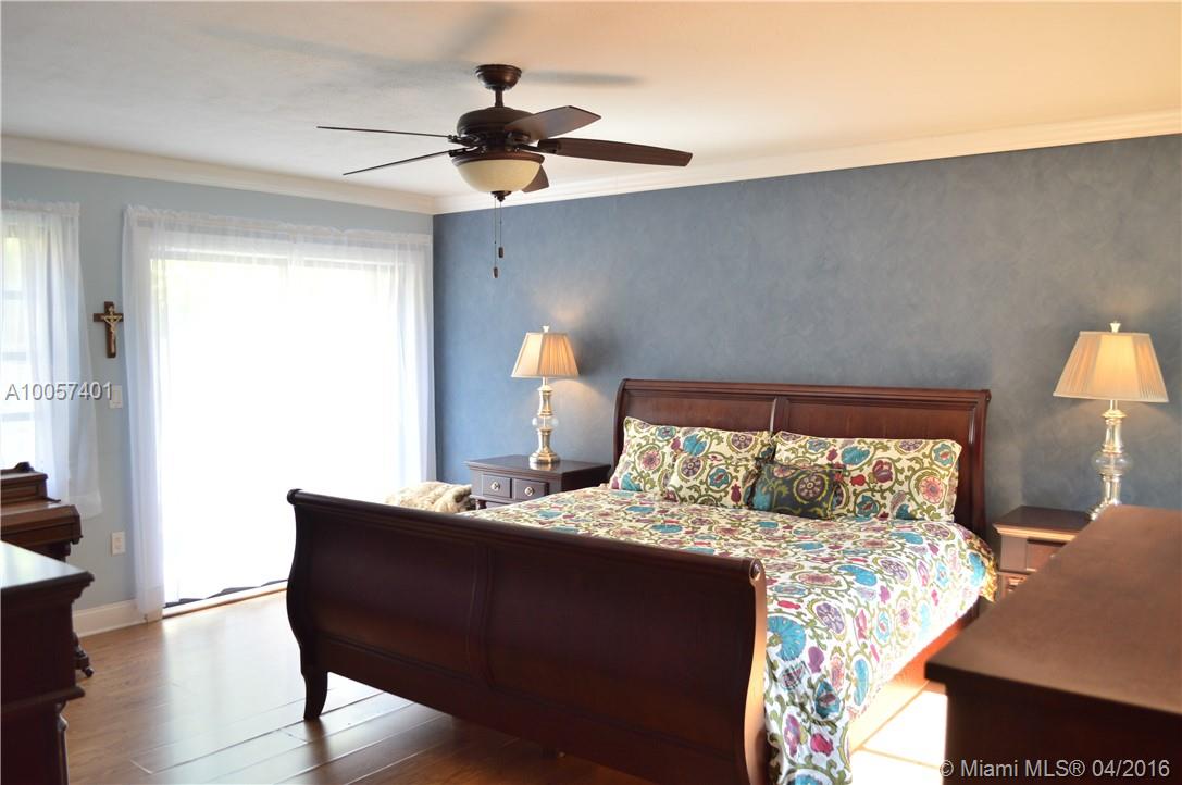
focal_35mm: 27
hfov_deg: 67.4
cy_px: 392
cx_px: 591
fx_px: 885
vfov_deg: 47.8
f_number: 3.5
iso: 200
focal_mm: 18
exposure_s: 1/30
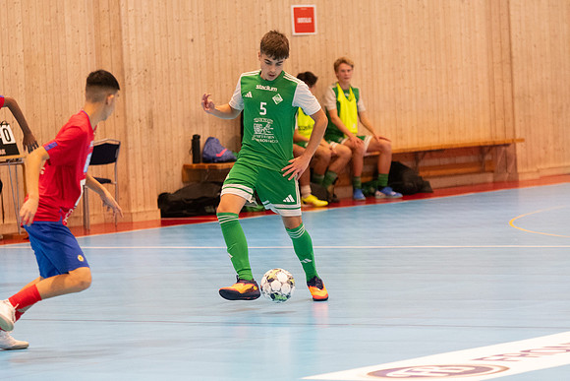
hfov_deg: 9.8
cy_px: 190
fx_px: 3326
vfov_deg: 6.5
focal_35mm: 210
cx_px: 285
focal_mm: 140
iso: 6400
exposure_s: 1/640
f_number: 3.2
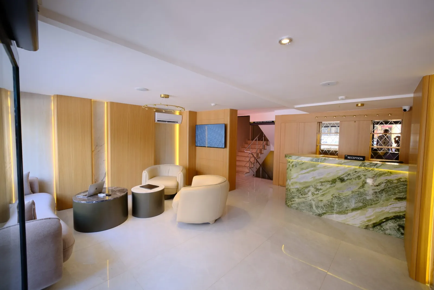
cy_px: 145
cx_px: 217
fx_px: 169
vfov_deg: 81.2
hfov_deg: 104.2
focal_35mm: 14
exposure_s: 1/30
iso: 160
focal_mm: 9
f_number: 2.8
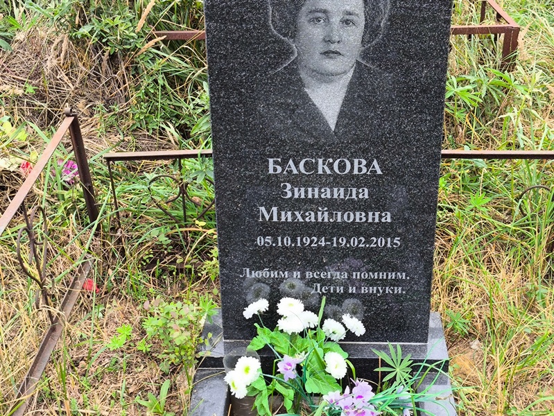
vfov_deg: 29.1
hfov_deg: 38.2
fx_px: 801
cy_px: 208
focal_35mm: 50
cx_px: 277
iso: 50
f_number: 1.7
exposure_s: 1/161
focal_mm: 4.71
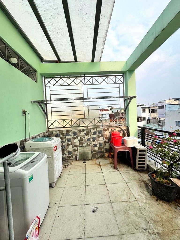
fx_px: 97
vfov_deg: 102.1
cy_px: 120
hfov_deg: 85.7
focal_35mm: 14
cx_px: 90
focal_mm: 2.22
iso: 50
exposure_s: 1/821
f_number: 2.2
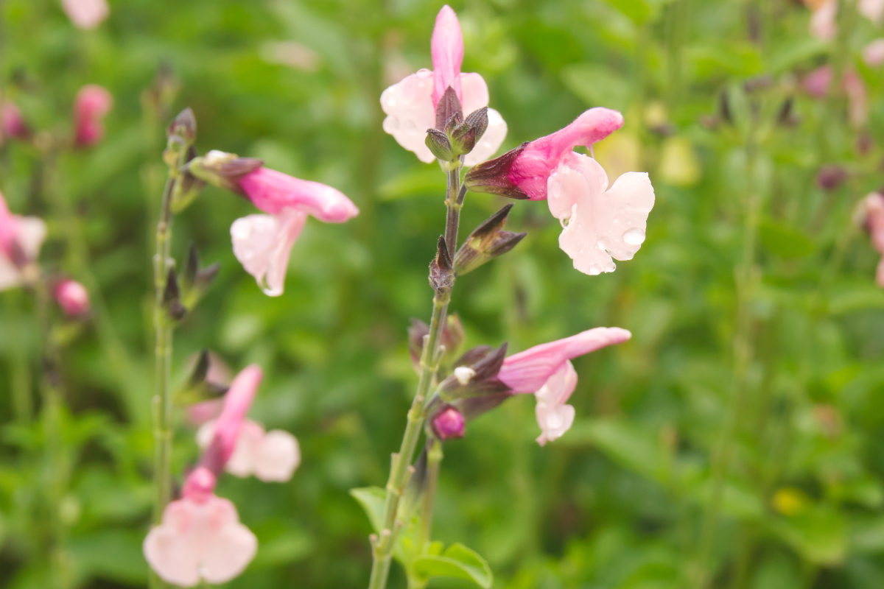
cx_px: 442
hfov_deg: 24.6
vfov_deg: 16.6
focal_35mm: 82
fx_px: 2026
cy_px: 294
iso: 1000
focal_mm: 55
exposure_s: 1/320
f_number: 10
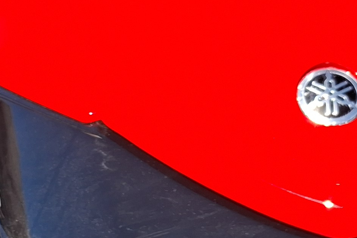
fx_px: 1210
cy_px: 14
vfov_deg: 11.2
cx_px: 160
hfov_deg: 16.8
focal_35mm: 122
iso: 25
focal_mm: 4
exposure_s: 1/419
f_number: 1.8
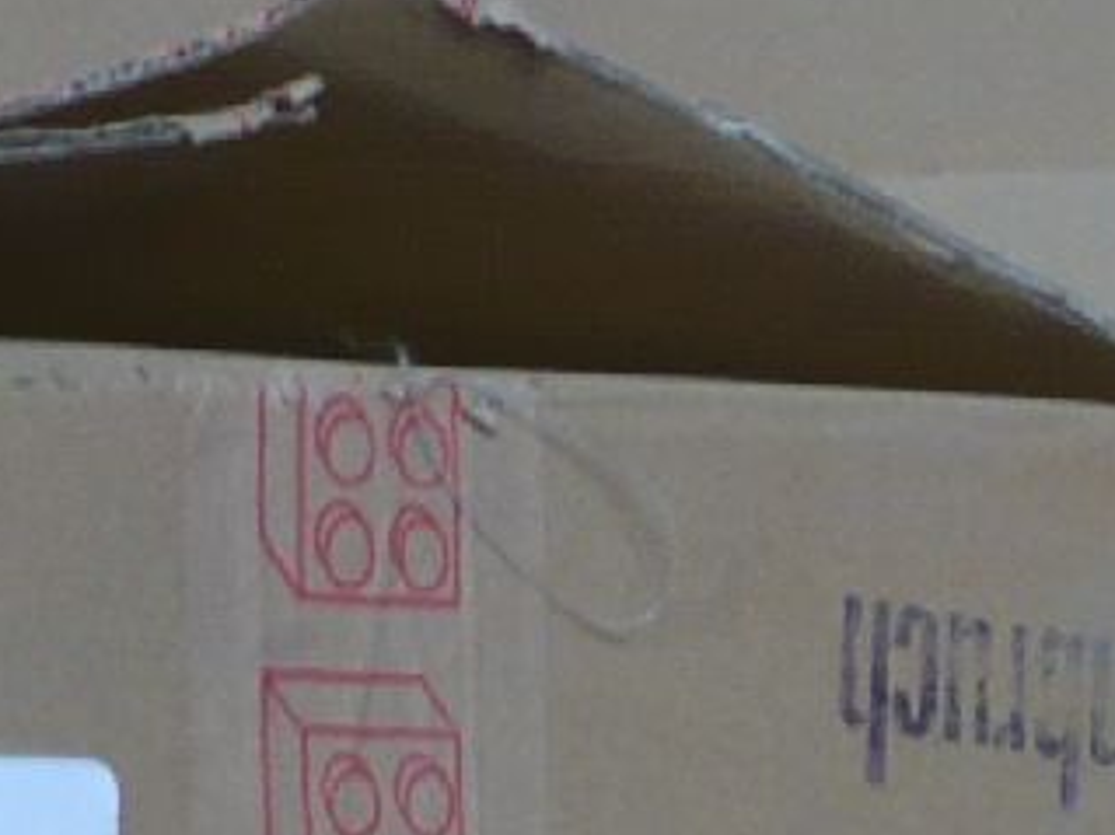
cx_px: 2022
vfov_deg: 6.6
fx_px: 6955
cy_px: 1883
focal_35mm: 216
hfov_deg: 8.8
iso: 100
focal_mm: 5.8
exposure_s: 1/30
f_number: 2.8
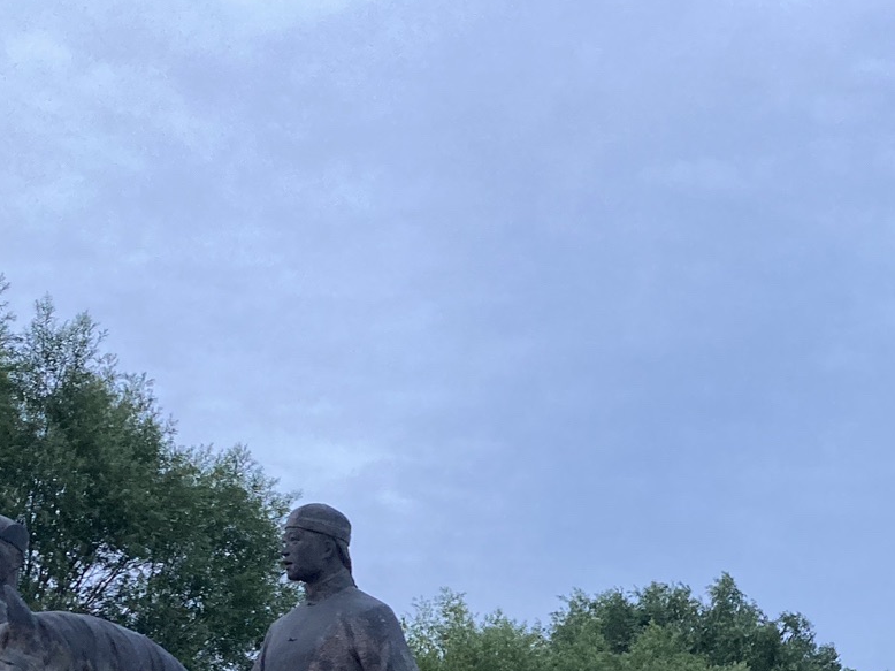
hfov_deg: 26.6
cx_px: 697
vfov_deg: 19.3
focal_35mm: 72
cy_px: 793
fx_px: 1861
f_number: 1.8
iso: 100
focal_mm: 3.99
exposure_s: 1/60
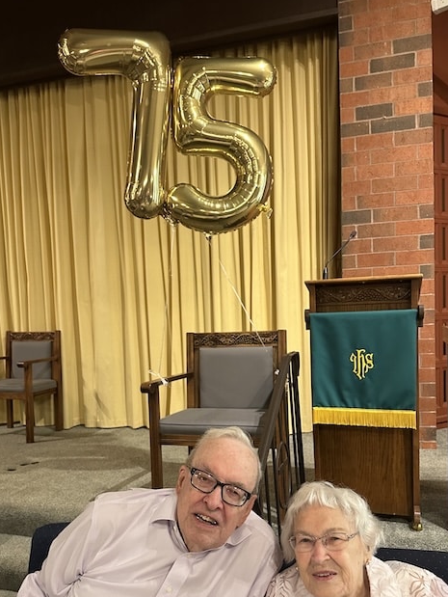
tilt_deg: -1.7
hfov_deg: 45.4
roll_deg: +1.7
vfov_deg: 58.1
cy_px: 342
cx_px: 207
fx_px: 534
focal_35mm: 31
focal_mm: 6.86
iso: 500
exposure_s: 1/60
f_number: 1.78
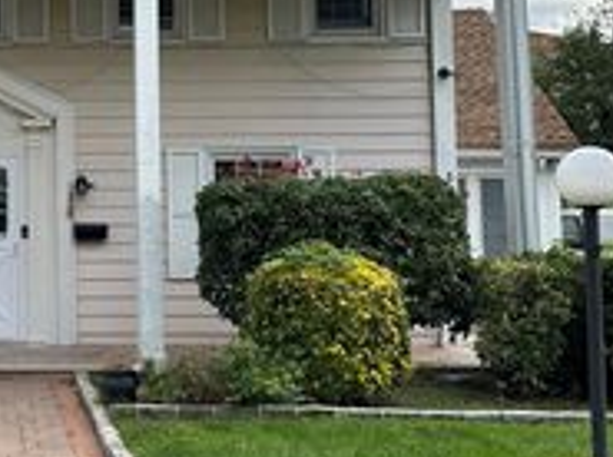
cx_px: -33
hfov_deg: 27.7
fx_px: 1149
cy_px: 171
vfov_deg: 22.5
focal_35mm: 65
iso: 80
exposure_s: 1/2410
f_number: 1.78
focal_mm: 6.86
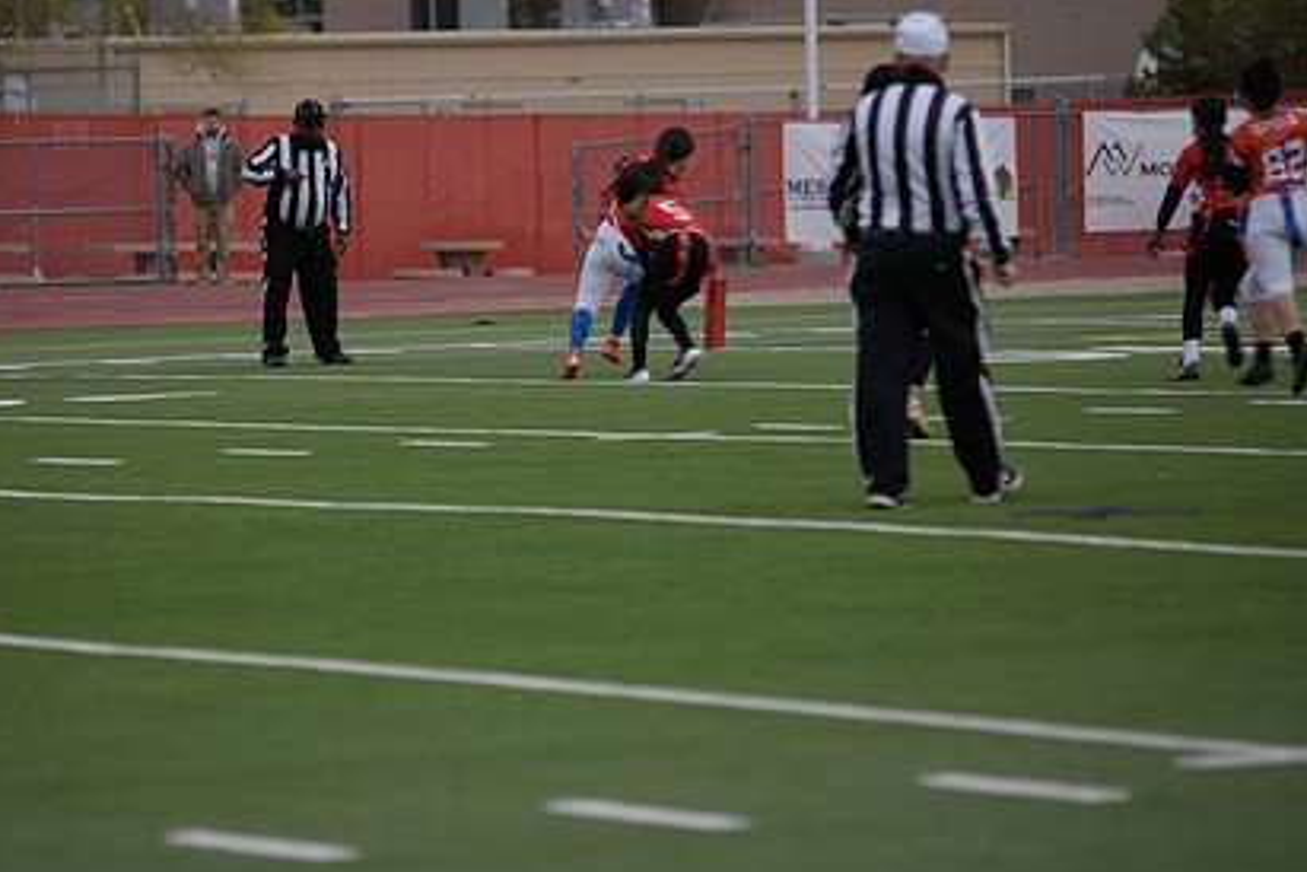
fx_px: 8459
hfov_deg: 8.8
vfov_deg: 5.9
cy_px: 307
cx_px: 528
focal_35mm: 233
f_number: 2.8
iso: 80
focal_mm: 165
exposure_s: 1/200
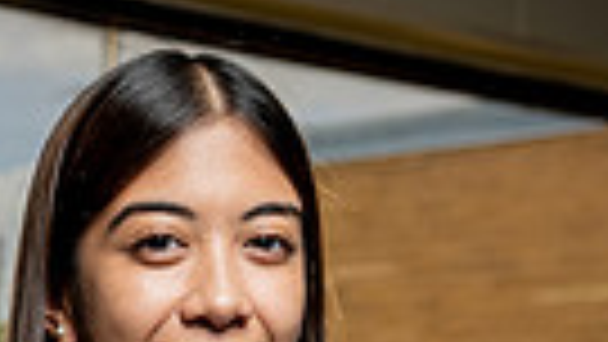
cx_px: 90
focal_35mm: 140
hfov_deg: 15.2
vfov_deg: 7.9
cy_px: 864
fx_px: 2257
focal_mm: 40
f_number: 4.5
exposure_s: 1/250
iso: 320
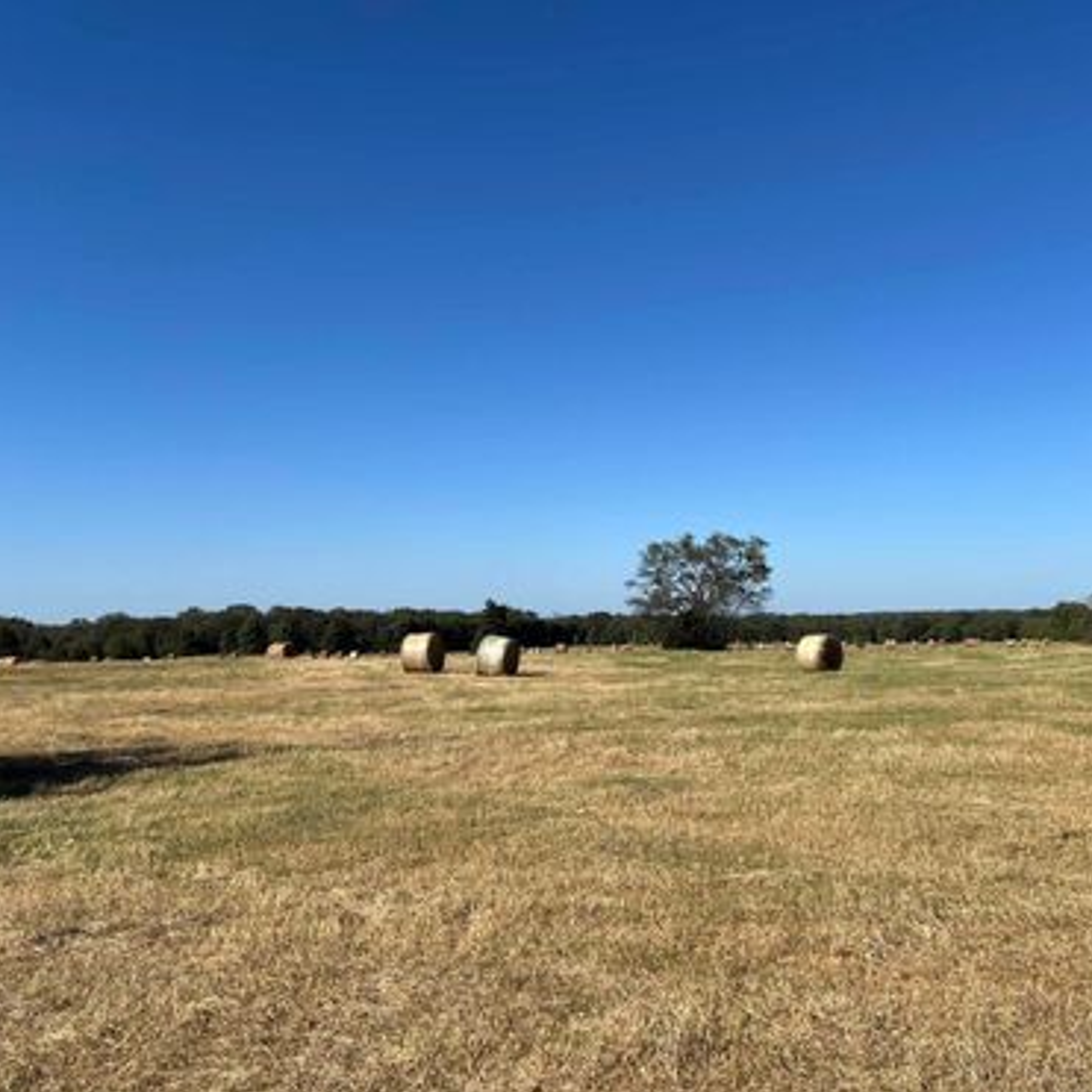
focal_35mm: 31
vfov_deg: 52.5
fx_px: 1106
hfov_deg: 52.0
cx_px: 677
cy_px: 546
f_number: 1.5
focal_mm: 5.7
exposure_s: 1/5882
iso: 50
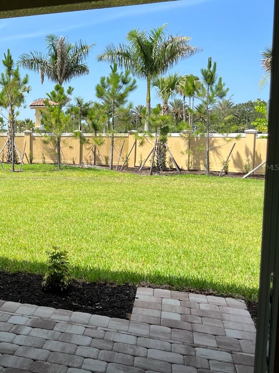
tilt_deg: -5.5
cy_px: 167
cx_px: 1
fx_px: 419
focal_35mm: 39
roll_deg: -0.9
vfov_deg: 47.8
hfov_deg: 33.7
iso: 50
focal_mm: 5.7
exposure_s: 1/3077
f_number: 1.5
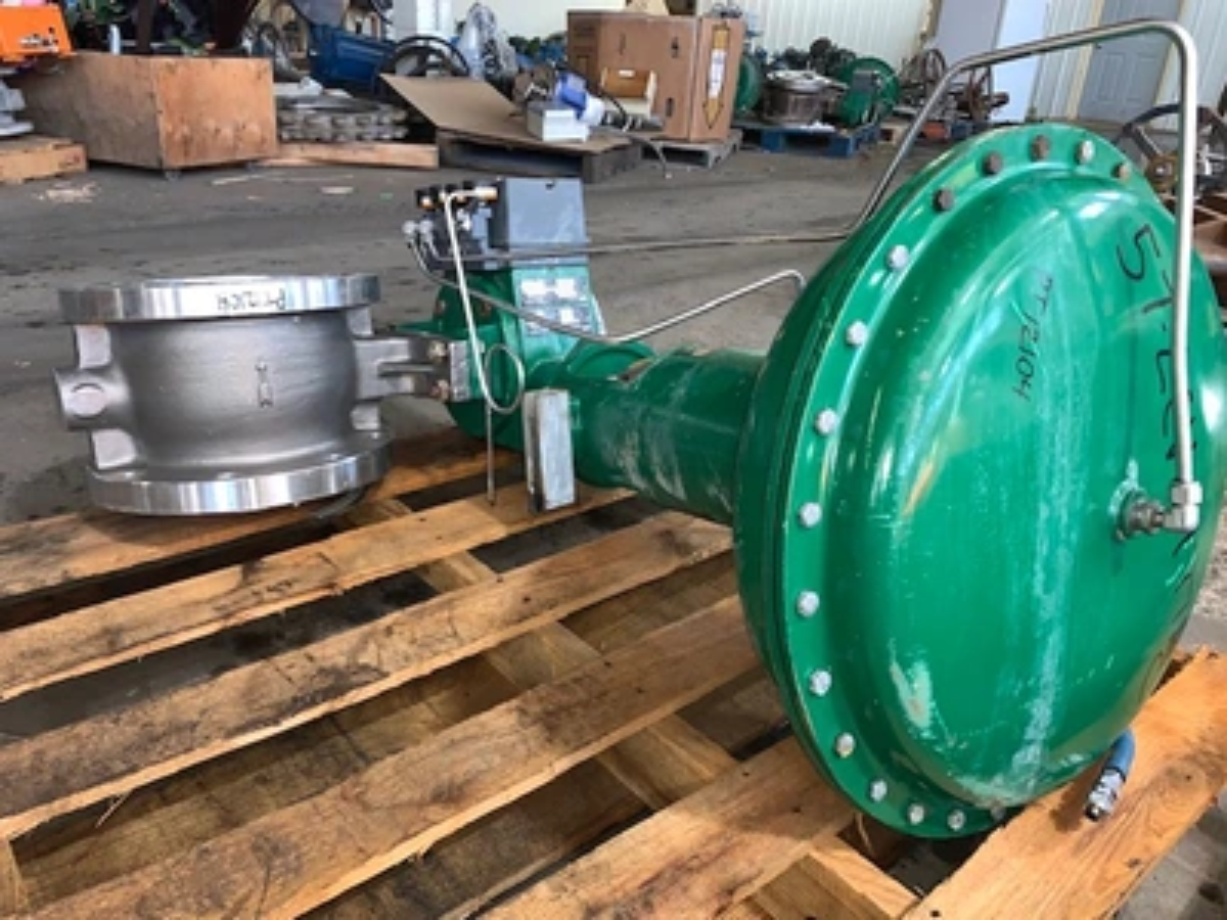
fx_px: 922
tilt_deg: -23.6
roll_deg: -3.6
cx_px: 614
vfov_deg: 53.1
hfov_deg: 67.3
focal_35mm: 26
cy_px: 460
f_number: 1.8
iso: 100
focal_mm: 4.25
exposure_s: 1/15
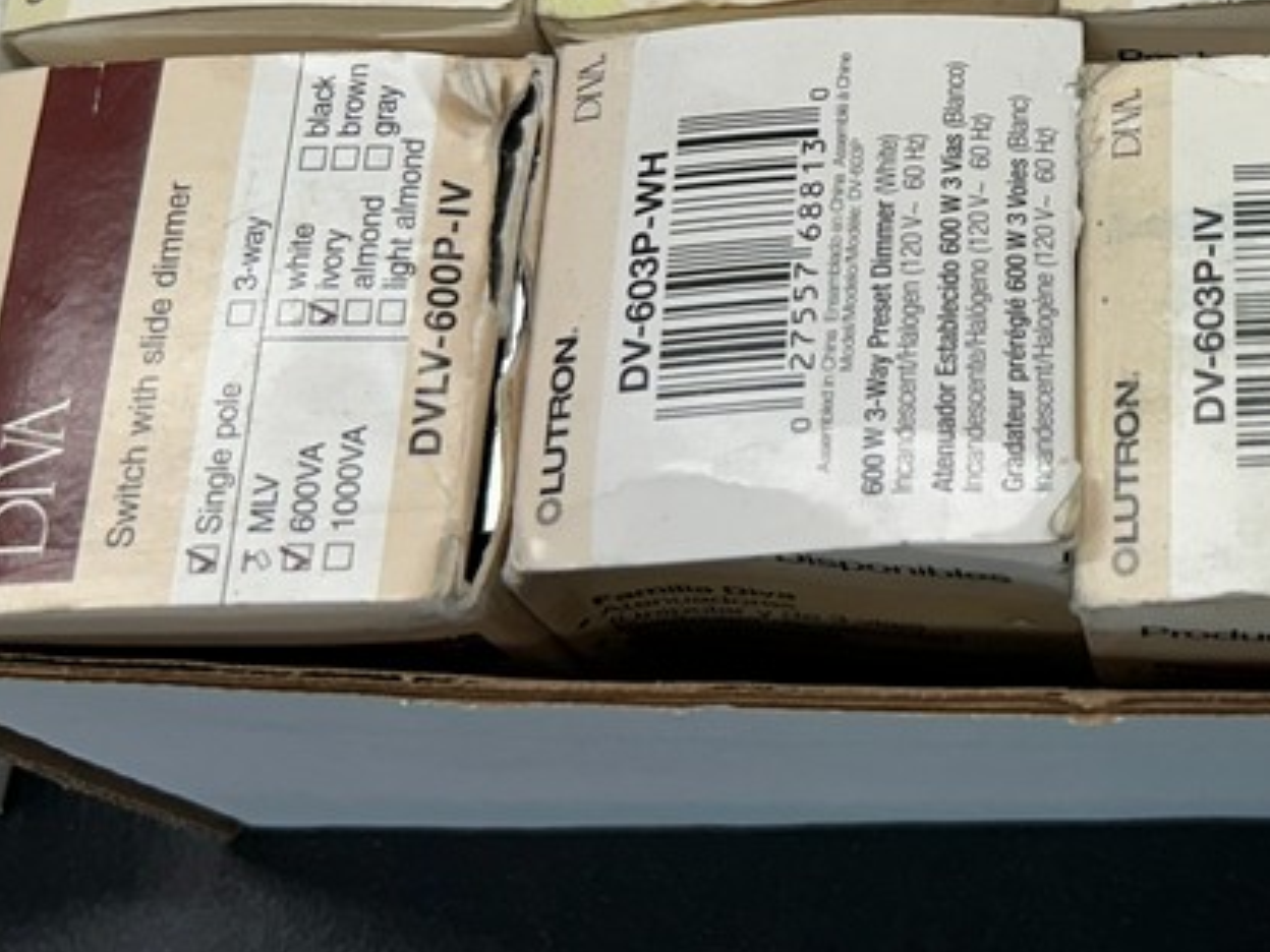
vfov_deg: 21.9
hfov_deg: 28.4
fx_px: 2348
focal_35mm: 64
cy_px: -49
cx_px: 1264
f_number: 1.5
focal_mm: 5.7
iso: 50
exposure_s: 1/120
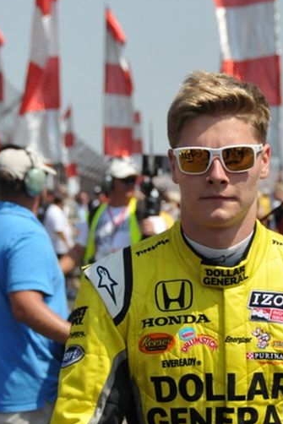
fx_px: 2109
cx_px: 176
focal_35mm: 179
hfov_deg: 7.7
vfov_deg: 11.5
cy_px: 194
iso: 1000
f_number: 4.8
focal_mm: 60
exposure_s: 1/6400
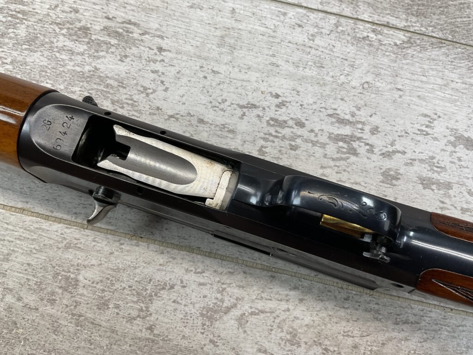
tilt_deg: -76.2
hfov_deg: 61.7
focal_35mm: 29
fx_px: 396
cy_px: 178
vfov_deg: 48.2
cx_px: 236
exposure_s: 1/120
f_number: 1.8
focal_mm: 3
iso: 20
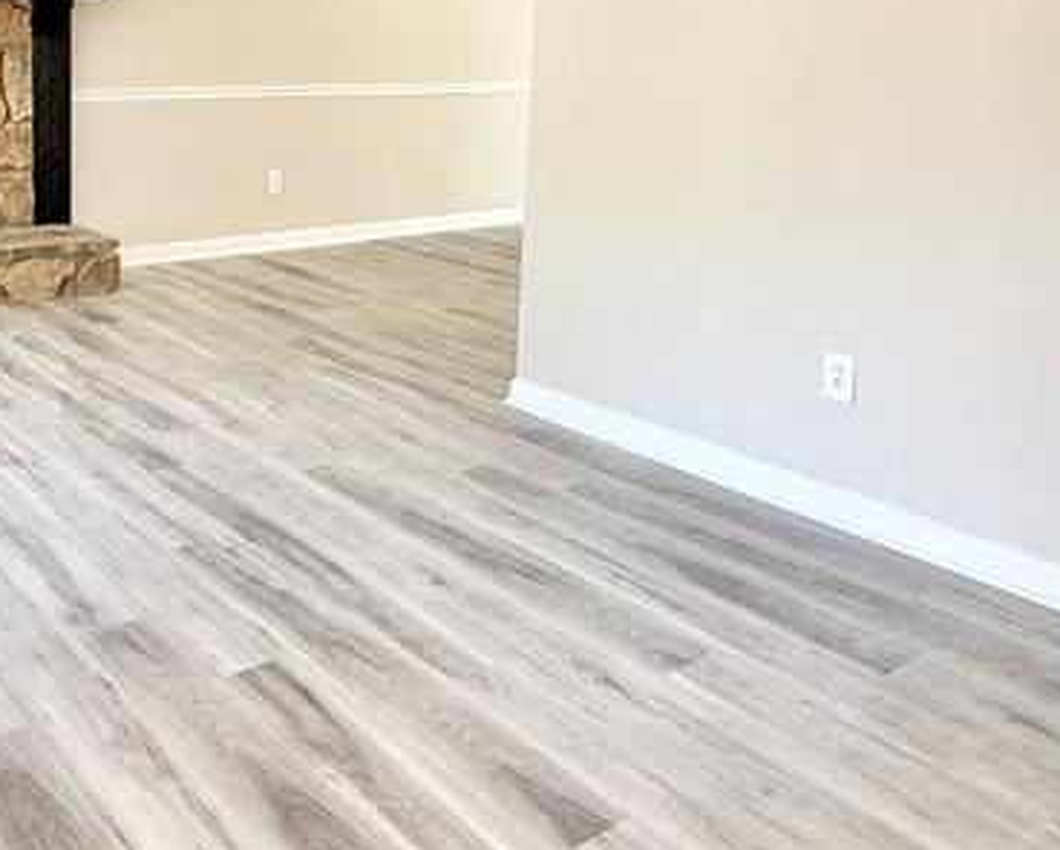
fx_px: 1193
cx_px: 262
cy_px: 170
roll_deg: -1.4
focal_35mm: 38
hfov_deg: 46.2
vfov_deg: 37.8
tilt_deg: -7.3
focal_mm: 2.22
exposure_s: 1/60
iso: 200
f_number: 2.2
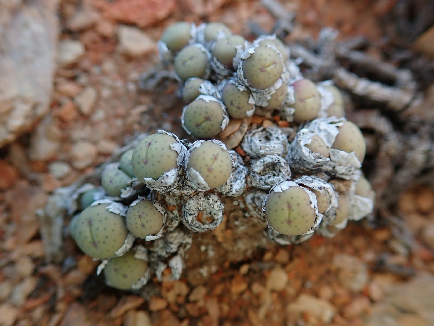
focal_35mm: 30
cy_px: 163
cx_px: 217
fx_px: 376
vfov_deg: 46.8
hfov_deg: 60.0
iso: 125
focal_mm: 5.5
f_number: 2.3
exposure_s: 1/125
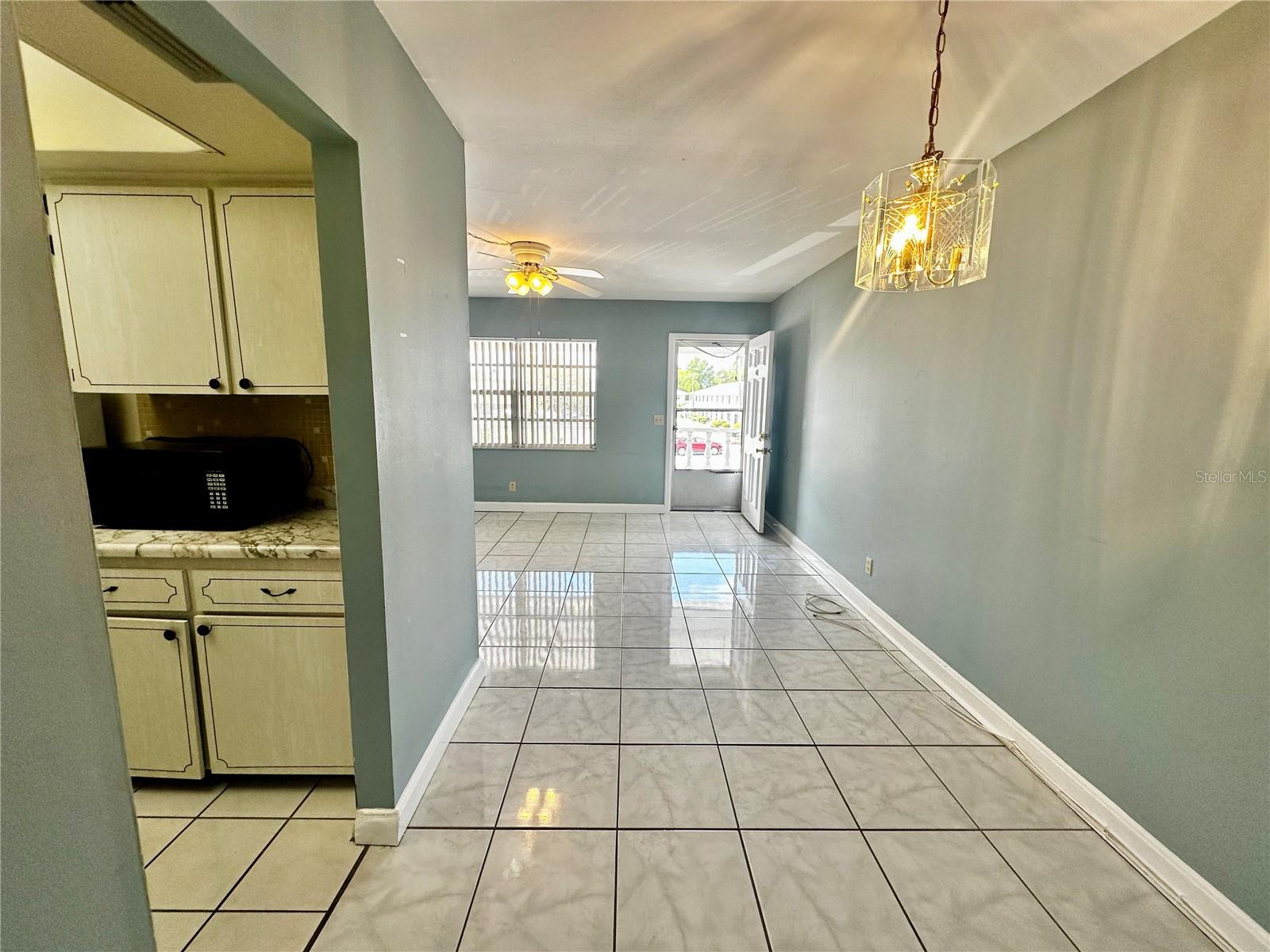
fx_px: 514
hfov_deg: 102.1
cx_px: 635
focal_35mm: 14
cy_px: 476
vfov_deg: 85.7
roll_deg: -0.9
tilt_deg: -8.4
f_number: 2.2
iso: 80
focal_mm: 2.22
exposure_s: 1/120
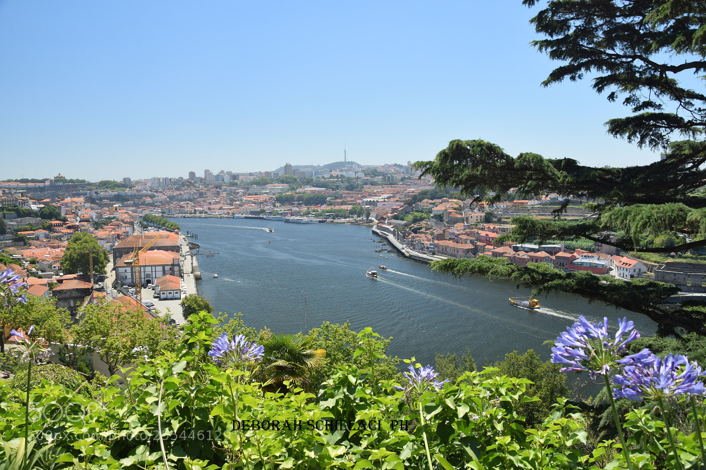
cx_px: 353
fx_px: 529
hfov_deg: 67.4
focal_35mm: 27
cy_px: 235
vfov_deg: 47.9
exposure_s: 1/250
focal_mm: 18
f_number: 8
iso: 400
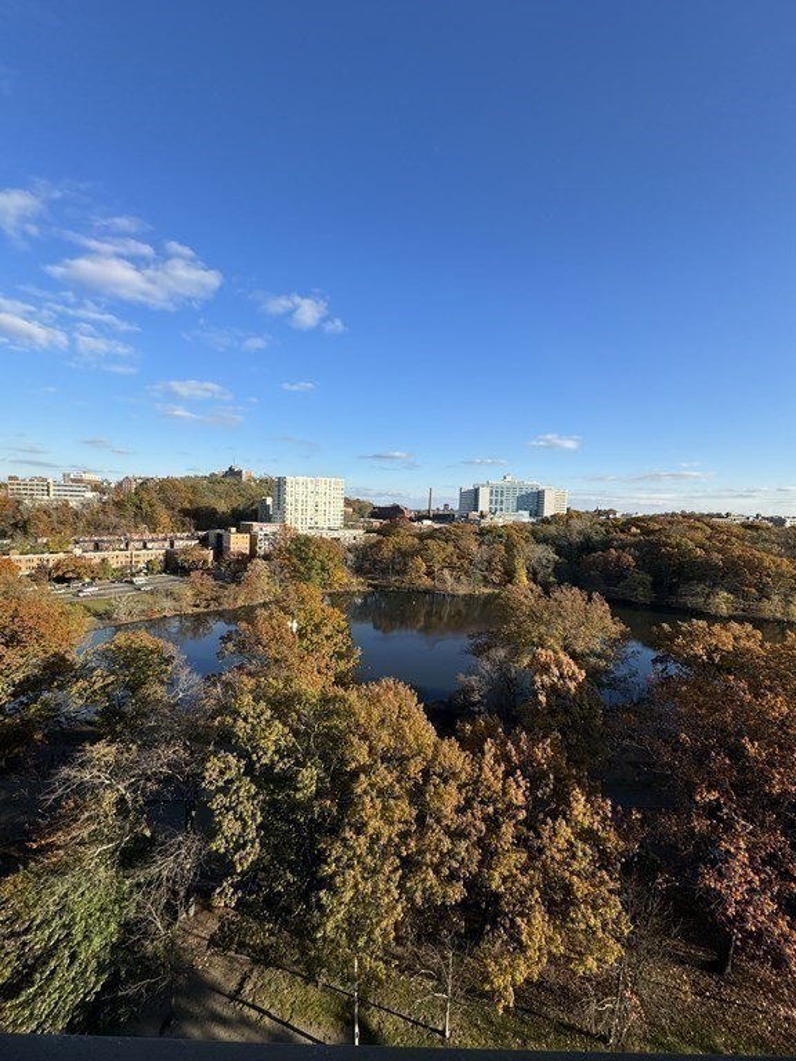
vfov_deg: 102.1
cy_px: 530
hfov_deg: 85.7
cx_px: 398
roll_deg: -1.7
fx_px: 429
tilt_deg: -2.4
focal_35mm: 14
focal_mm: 2.22
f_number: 2.2
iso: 40
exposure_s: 1/1299
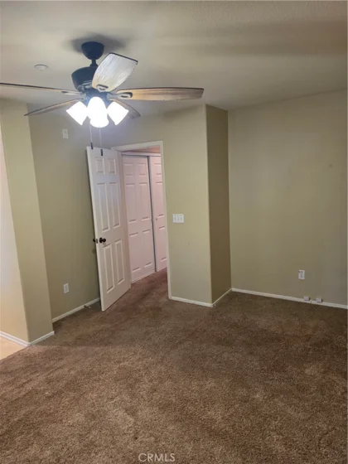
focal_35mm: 23
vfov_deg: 73.9
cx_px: 174
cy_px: 232
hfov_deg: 58.9
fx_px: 308
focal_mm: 6.5
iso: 160
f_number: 1.4
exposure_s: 1/120
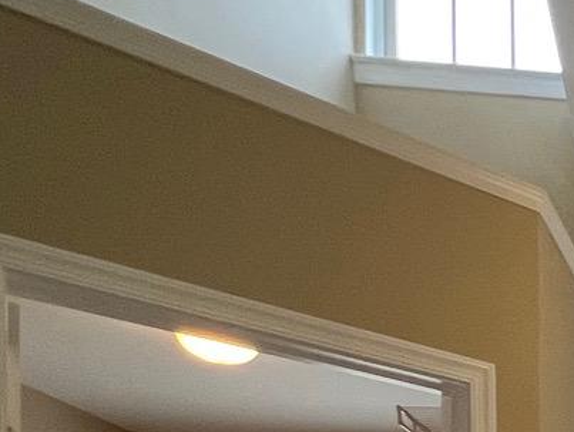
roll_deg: +1.4
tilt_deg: +0.4
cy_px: 753
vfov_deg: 18.2
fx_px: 1095
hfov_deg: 20.1
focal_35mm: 66
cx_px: 1060
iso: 200
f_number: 1.8
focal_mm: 1.57
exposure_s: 1/60
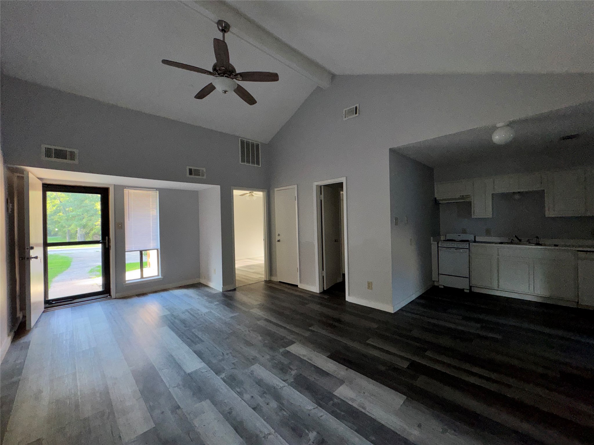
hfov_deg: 102.1
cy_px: 222
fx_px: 240
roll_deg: +0.8
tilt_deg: -1.0
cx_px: 297
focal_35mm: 14
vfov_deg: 85.7
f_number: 2.2
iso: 80
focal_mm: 2.22
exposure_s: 1/60
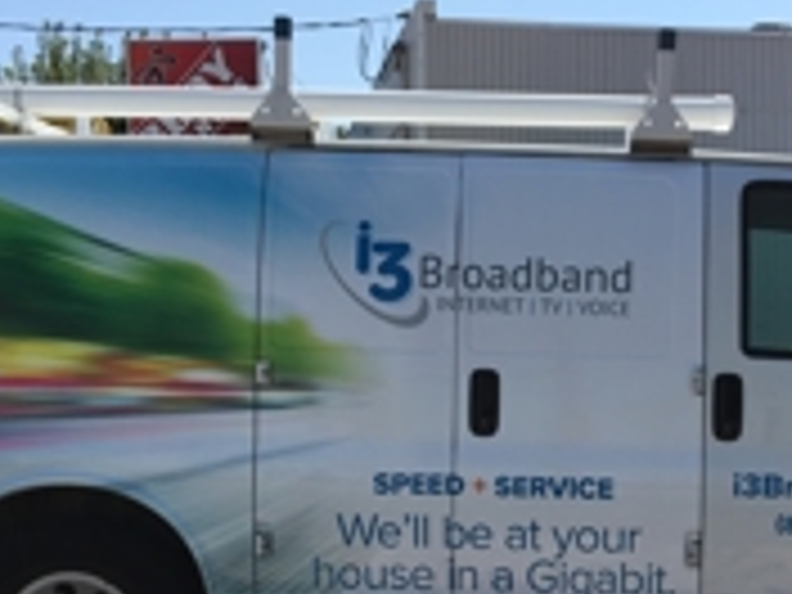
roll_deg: -2.6
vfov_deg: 22.0
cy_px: 450
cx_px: 544
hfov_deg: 29.1
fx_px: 1510
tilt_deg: -5.0
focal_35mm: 66
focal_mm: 4.15
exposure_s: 1/2024
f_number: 2.2
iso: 25
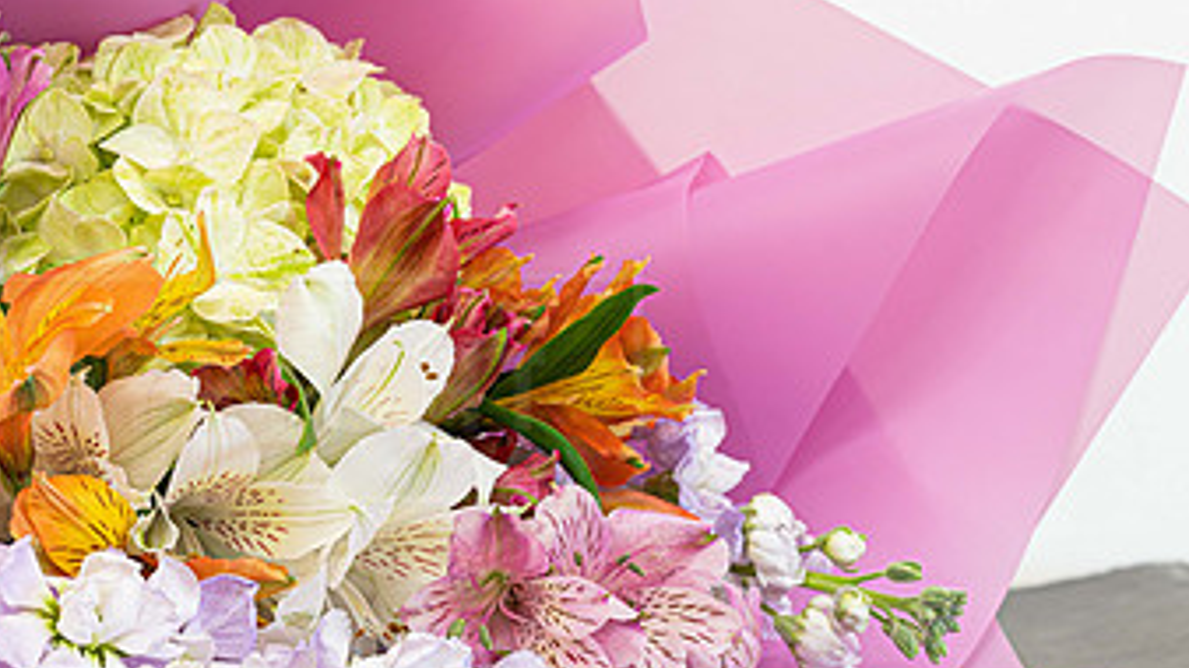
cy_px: 154
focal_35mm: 182
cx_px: 136
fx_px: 5737
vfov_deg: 6.7
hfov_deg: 11.8
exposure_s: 1/2
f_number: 8
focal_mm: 85
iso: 160
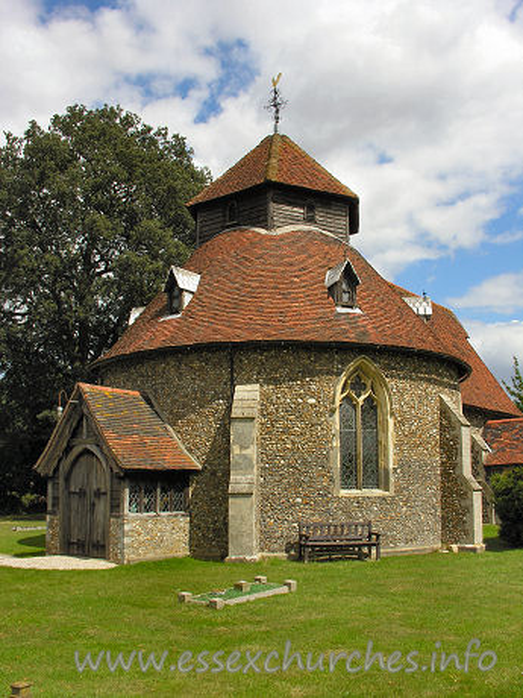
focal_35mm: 35
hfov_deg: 40.7
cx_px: 262
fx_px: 705
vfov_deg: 52.6
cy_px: 349
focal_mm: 8.9
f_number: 6.3
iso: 50
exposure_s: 1/208
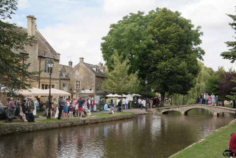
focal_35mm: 38
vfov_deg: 35.1
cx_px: 118
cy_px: 79
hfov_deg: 50.7
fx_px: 249
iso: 200
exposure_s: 1/250
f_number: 6.3
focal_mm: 25
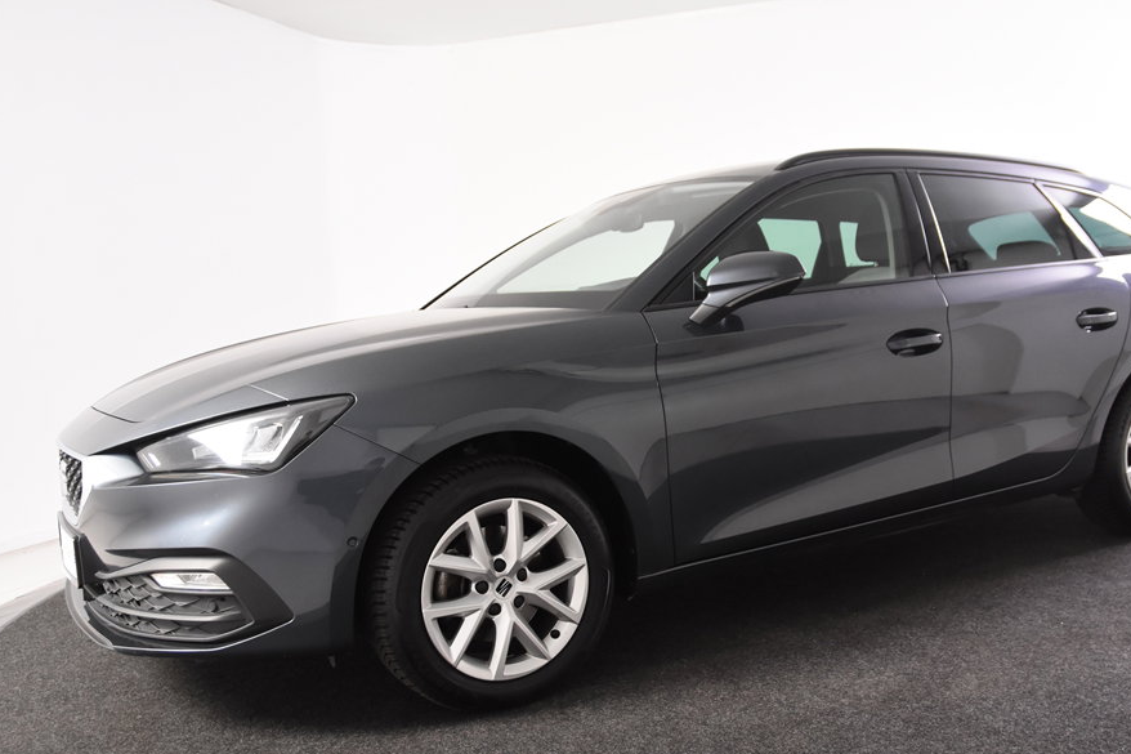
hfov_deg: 54.3
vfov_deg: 37.8
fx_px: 1099
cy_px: 387
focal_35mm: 35
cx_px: 632
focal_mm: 20
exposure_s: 1/60
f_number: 4
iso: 1600
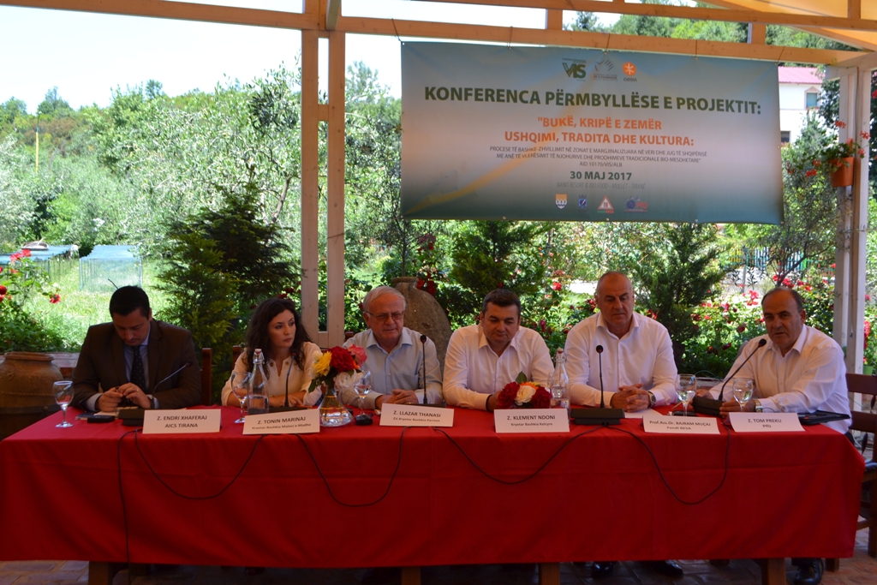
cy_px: 292
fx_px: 950
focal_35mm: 39
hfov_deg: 49.5
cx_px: 438
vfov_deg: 34.2
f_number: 5.6
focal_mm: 26
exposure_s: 1/125
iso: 180
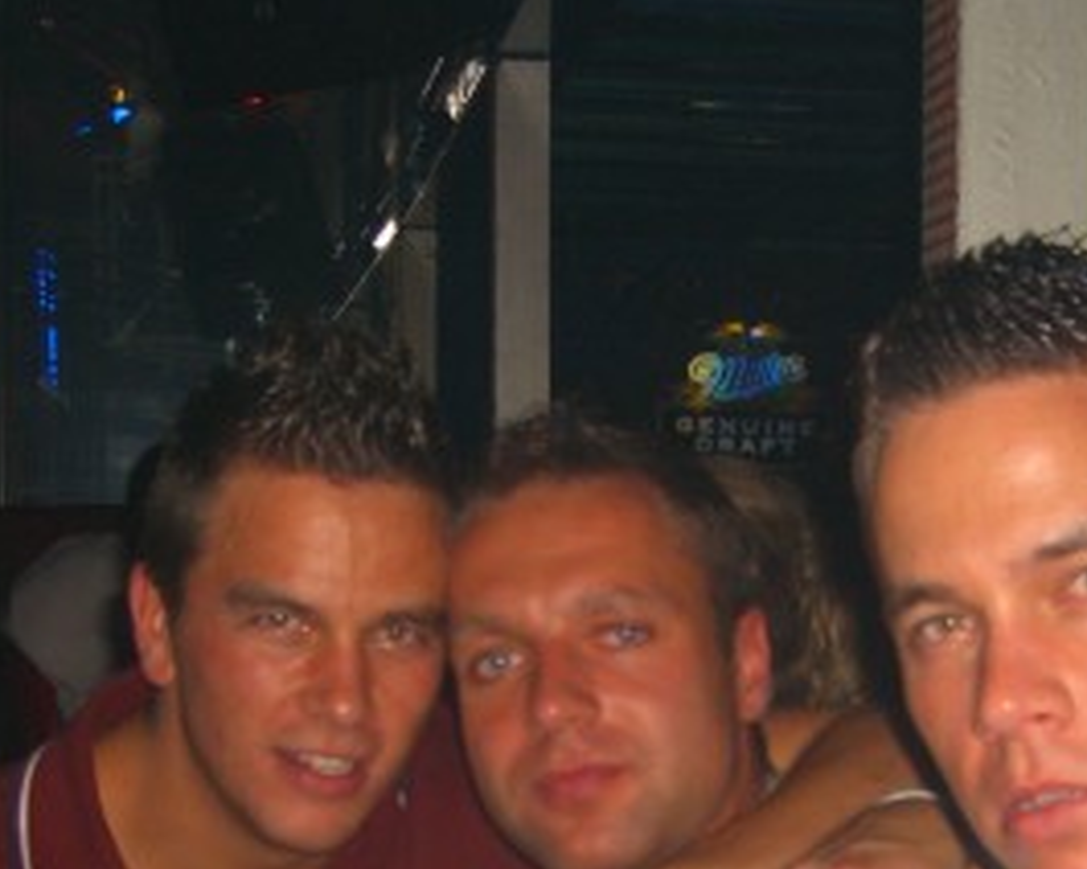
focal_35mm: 84
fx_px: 2702
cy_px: 881
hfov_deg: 22.7
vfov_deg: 17.8
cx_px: 697
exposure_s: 1/60
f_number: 2.8
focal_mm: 7.9
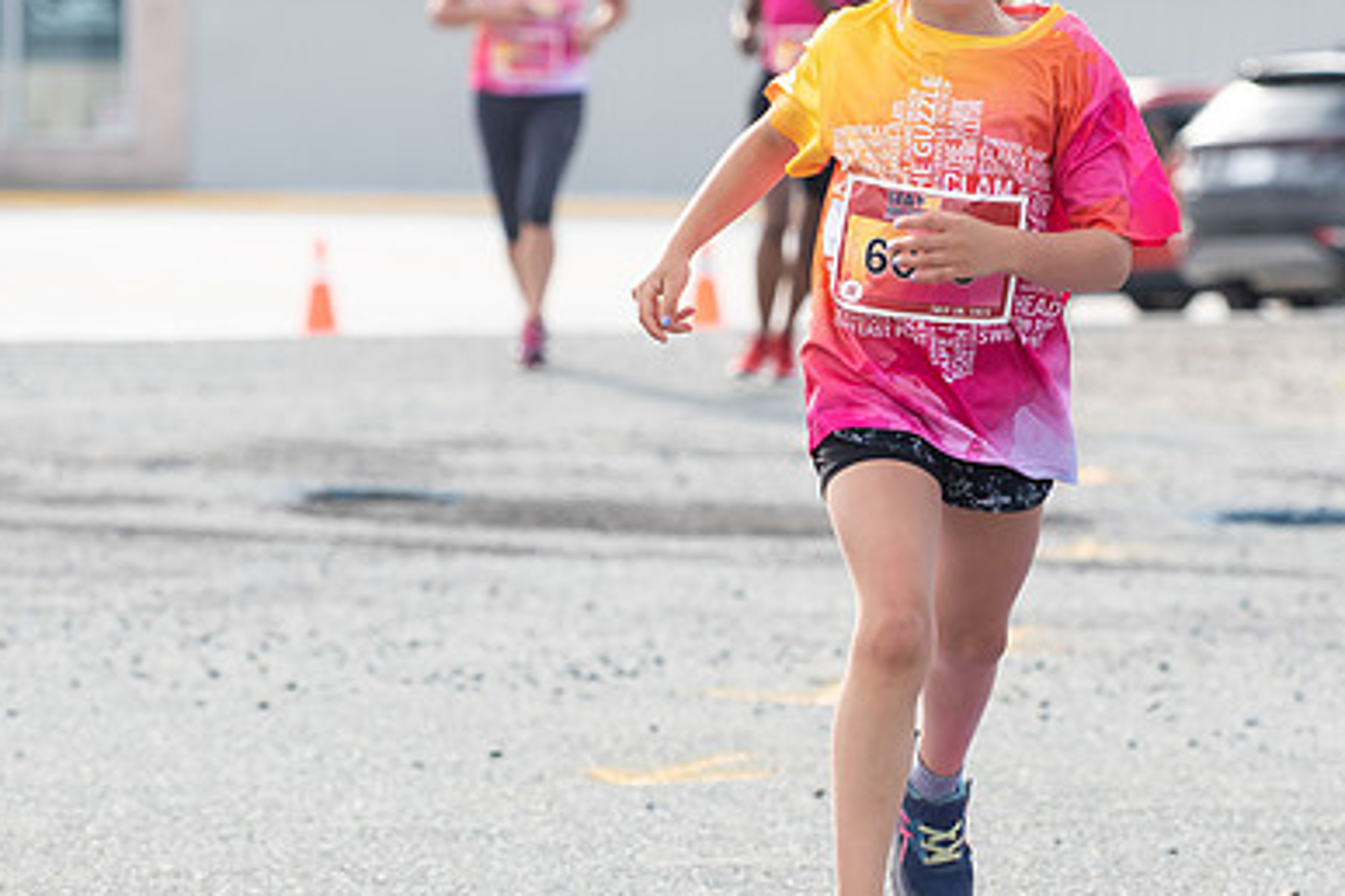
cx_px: 904
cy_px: 414
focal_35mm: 255
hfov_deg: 8.1
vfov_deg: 5.4
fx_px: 9526
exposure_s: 1/1000
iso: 250
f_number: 5
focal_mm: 116
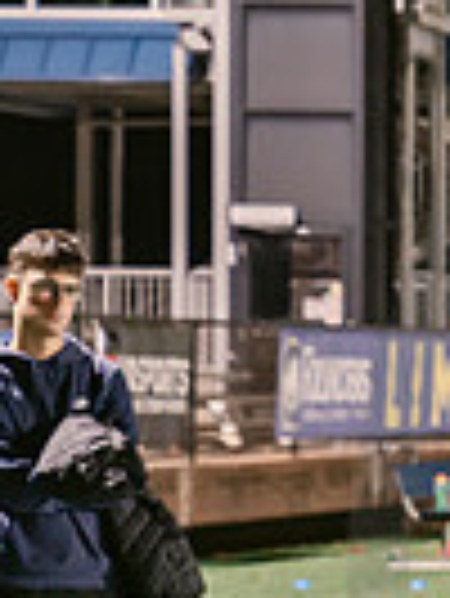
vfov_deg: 6.7
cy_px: 573
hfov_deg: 4.9
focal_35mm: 293
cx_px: 1148
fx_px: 5070
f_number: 3.5
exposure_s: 1/125
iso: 2500
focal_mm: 70
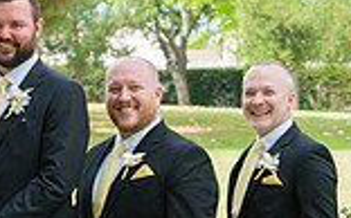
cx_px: 4
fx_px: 2703
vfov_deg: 4.6
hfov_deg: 7.4
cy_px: 167
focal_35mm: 283
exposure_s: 1/1250
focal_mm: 70
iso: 500
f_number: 5.6
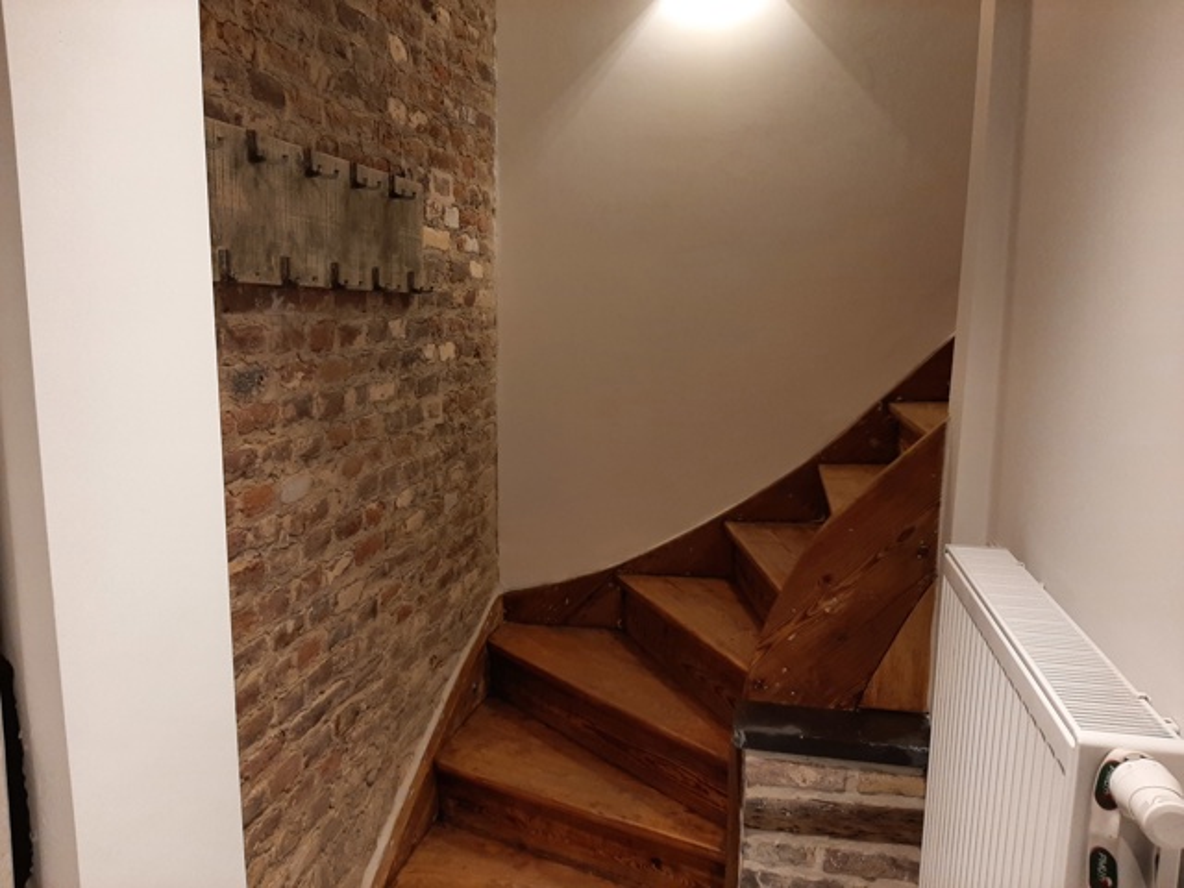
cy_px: 444
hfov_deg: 67.3
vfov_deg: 53.1
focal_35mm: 26
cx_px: 592
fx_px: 889
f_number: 1.7
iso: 125
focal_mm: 3.93
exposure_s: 1/50
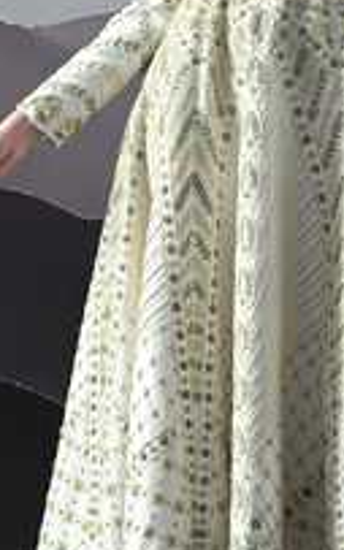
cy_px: 194
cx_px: 295
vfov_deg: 12.6
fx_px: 2488
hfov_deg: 7.9
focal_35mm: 166
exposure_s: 1/160
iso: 250
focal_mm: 63
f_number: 8
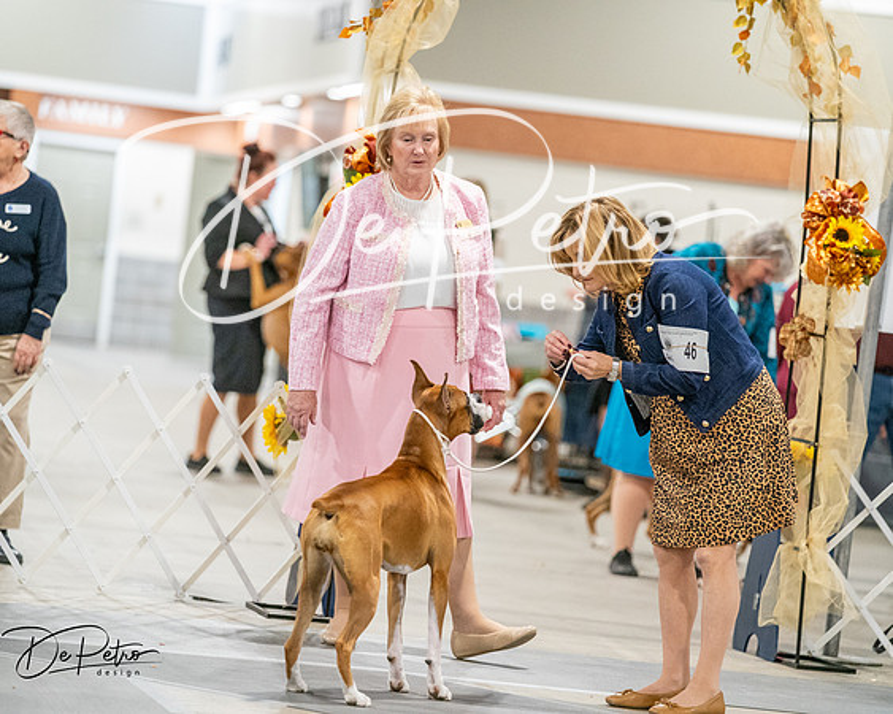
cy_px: 357
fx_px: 4909
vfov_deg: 8.3
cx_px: 446
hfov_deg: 10.4
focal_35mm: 186
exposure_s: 1/250
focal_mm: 165
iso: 6400
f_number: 3.2
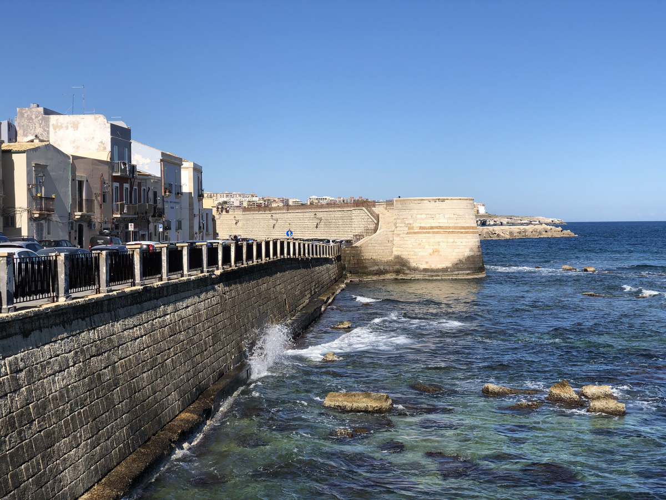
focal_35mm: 52
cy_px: 250
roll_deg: +1.0
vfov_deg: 28.0
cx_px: 333
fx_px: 1000
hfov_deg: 36.8
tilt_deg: -2.1
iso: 16
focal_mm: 6
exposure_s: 1/1567
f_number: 2.4
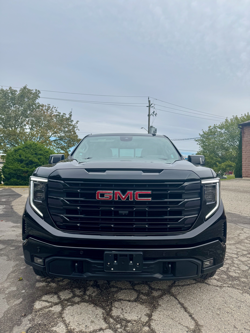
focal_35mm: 24
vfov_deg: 71.6
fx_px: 231
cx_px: 125
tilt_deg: +1.6
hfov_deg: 56.8
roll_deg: -0.8
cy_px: 166
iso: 80
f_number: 1.78
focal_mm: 6.76
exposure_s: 1/3247
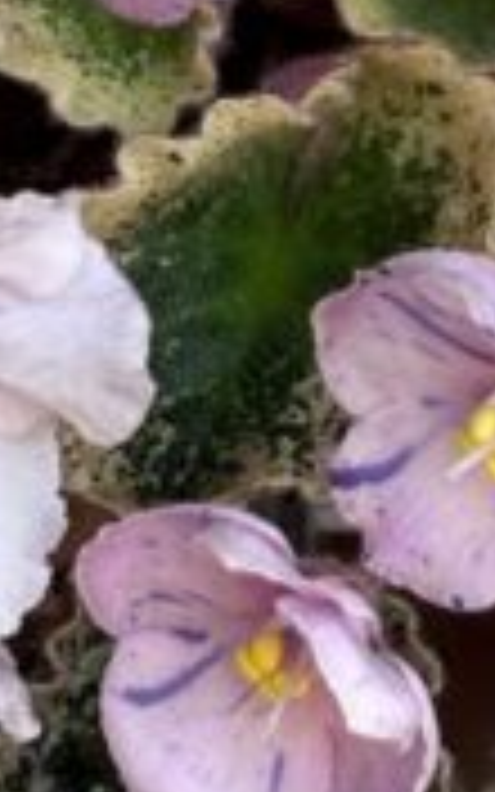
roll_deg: +2.4
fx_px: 6929
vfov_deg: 6.5
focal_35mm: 321
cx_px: 212
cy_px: -202
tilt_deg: -34.8
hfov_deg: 4.1
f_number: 1.6
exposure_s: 1/148
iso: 32
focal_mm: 5.96
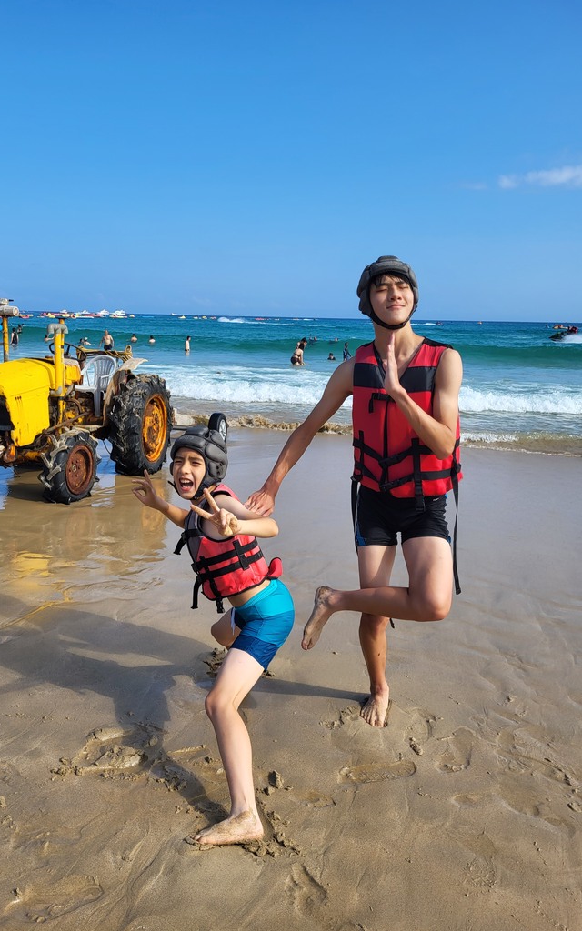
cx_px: 231
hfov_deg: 44.3
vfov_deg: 66.5
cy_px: 466
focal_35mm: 28
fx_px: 711
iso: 40
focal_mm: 5.4
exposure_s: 1/2271
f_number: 1.8
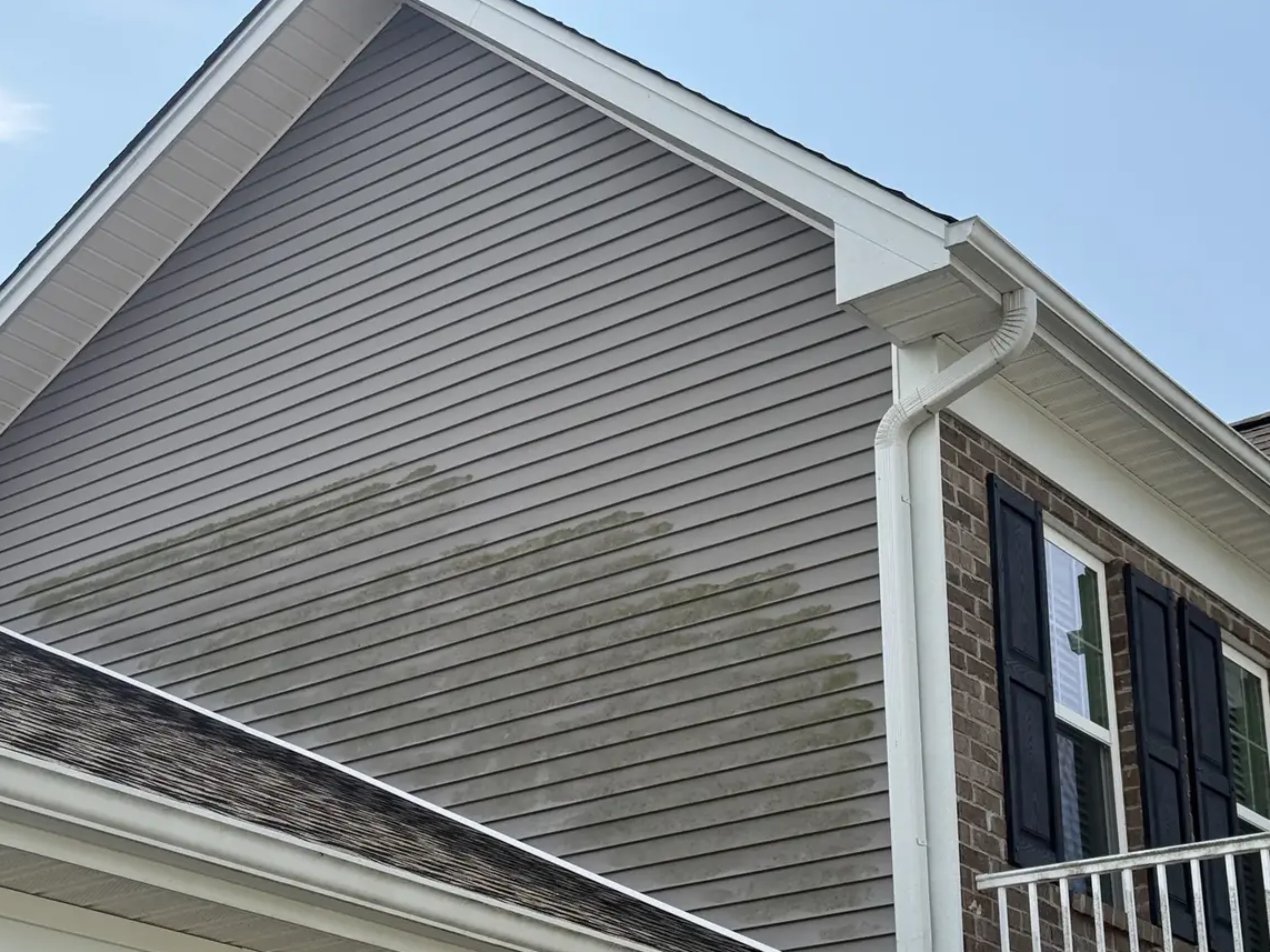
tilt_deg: +20.5
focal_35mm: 63
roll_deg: -1.2
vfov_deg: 23.2
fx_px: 2311
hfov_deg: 30.7
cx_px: 564
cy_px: 619
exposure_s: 1/5587
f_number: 1.78
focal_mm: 6.76
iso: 100
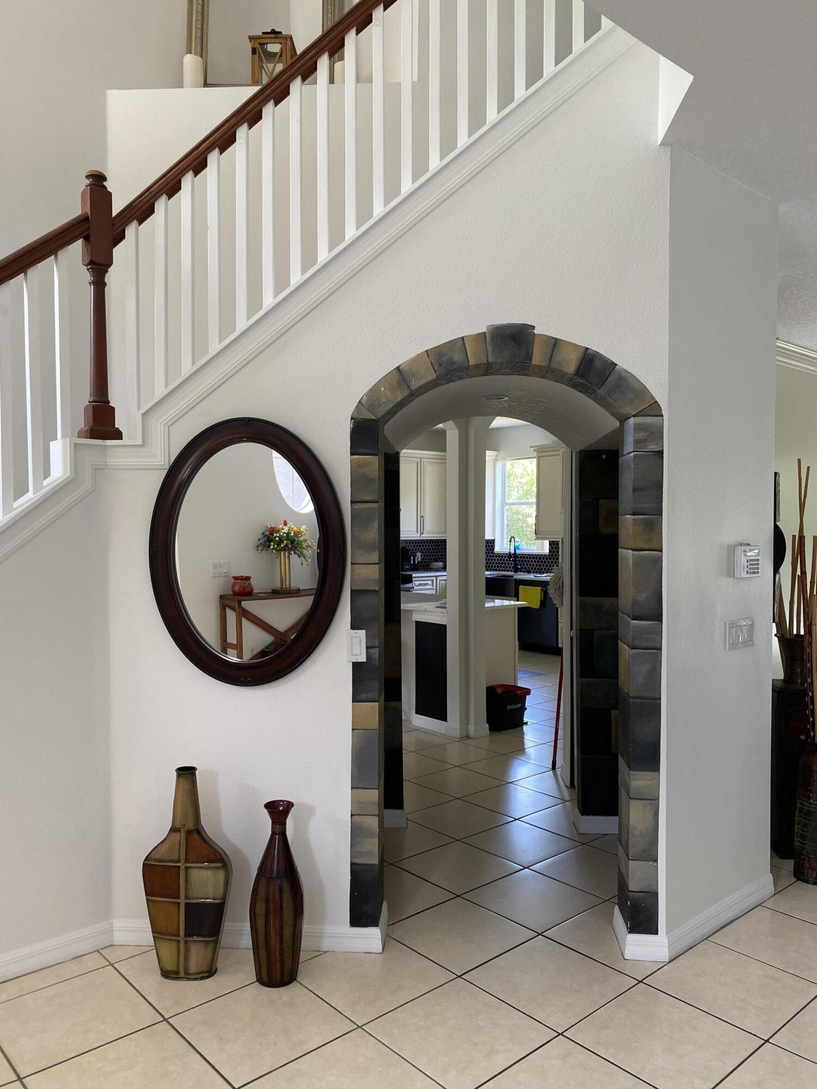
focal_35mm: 26
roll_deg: +0.3
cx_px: 408
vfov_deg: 67.3
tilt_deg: -1.8
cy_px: 544
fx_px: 818
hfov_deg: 53.1
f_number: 1.8
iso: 125
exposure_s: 1/102
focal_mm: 4.25
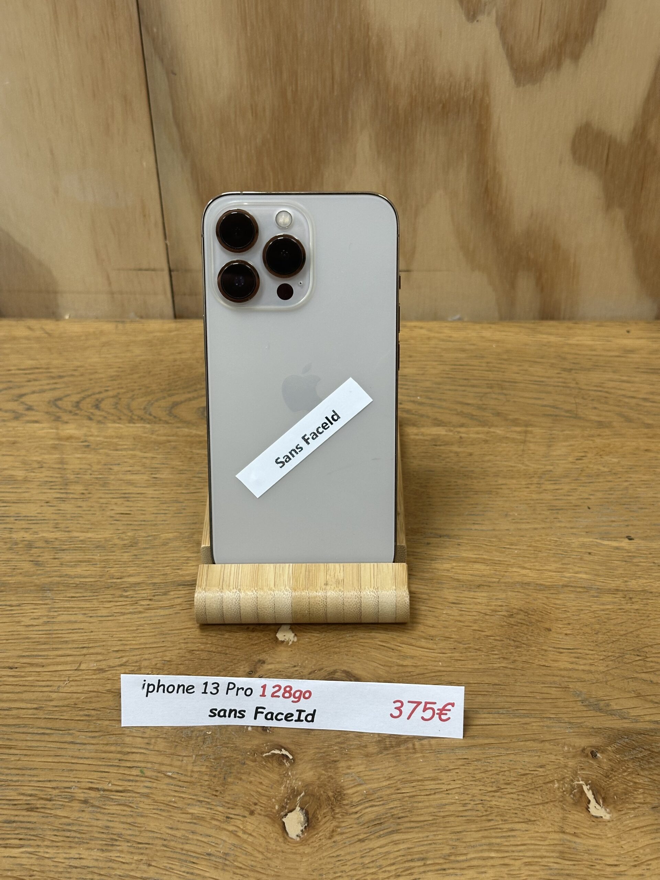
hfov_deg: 30.3
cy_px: 440
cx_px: 330
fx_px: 1220
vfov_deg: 39.7
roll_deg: +0.3
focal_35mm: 48
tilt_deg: -37.7
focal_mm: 6.86
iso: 80
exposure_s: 1/100
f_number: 1.78
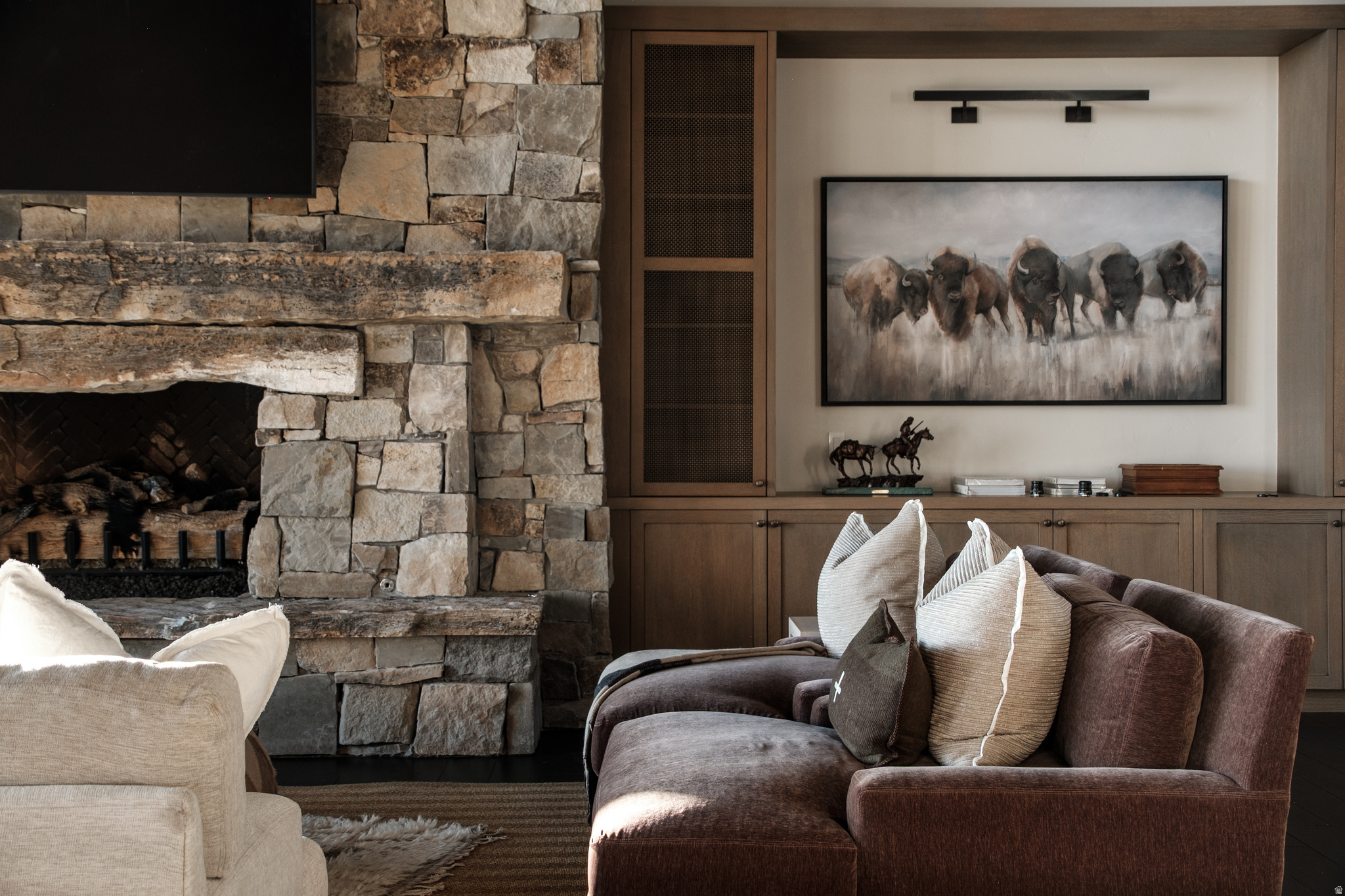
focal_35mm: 41
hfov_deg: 47.4
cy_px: 448
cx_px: 672
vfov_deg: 32.6
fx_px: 1532
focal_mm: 27.5
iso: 400
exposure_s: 1/10
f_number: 5.6
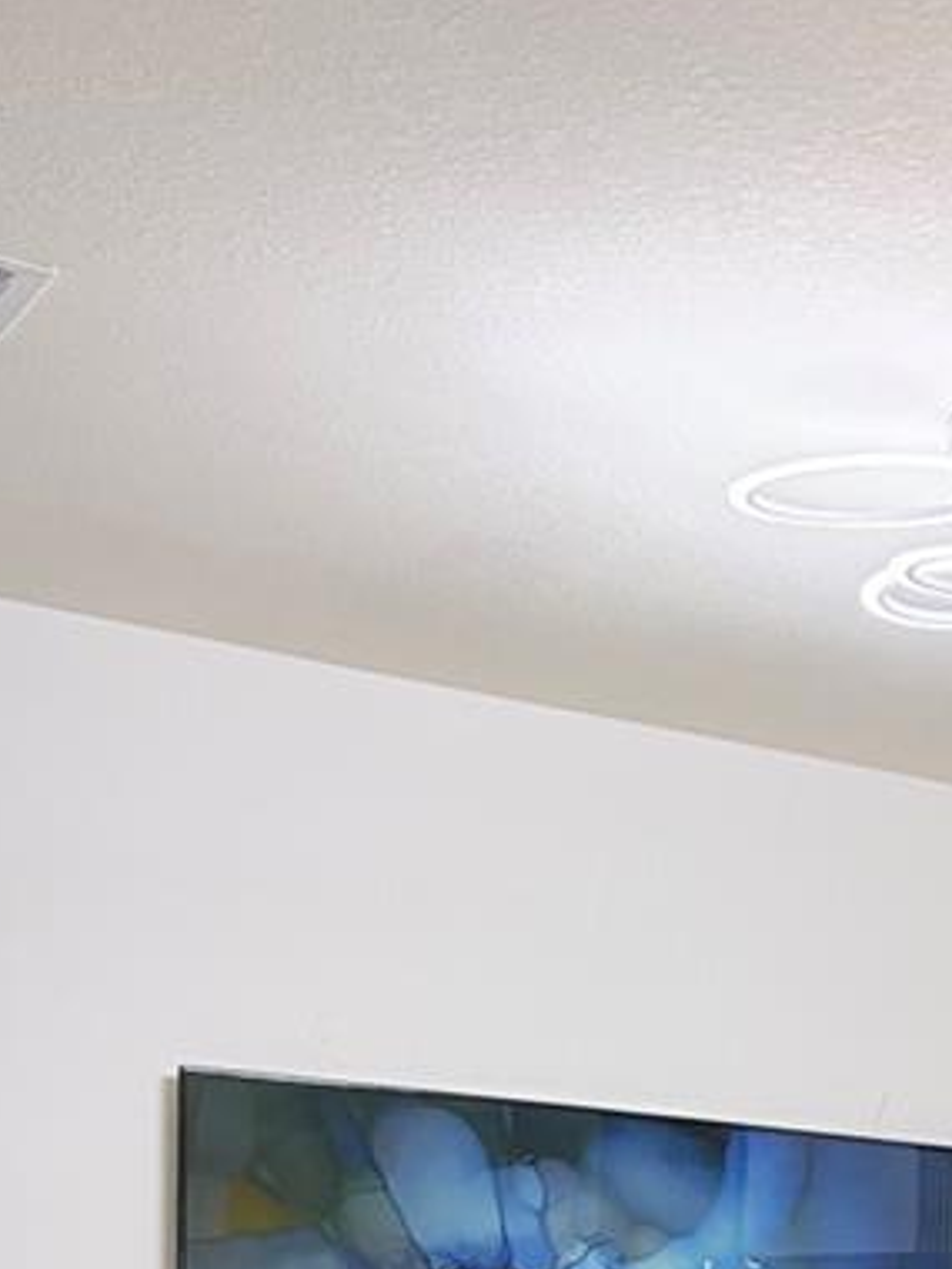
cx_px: 1343
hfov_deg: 16.7
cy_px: 1653
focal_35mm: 82
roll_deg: -2.0
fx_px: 3007
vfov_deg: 21.5
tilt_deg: -4.1
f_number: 1.6
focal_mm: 5.96
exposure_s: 1/225
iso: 125
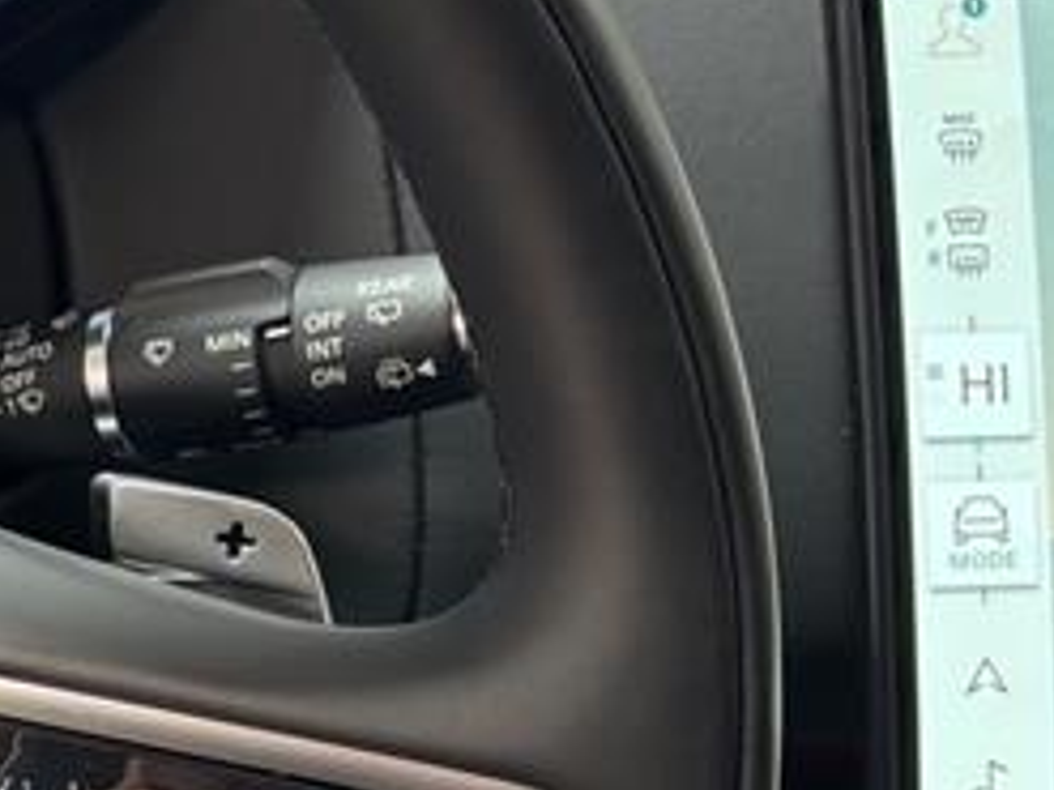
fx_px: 3287
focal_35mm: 108
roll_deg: +2.0
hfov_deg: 16.3
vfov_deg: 13.6
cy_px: 658
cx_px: -627
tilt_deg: -31.7
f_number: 1.6
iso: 100
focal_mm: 5.96
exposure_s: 1/50
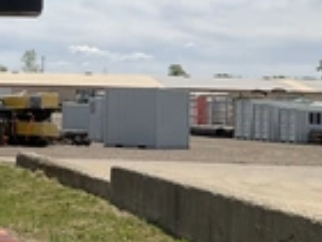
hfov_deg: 20.8
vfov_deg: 17.8
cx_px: -131
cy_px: 92
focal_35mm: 83
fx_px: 772
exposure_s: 1/2667
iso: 25
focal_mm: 3
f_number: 1.8
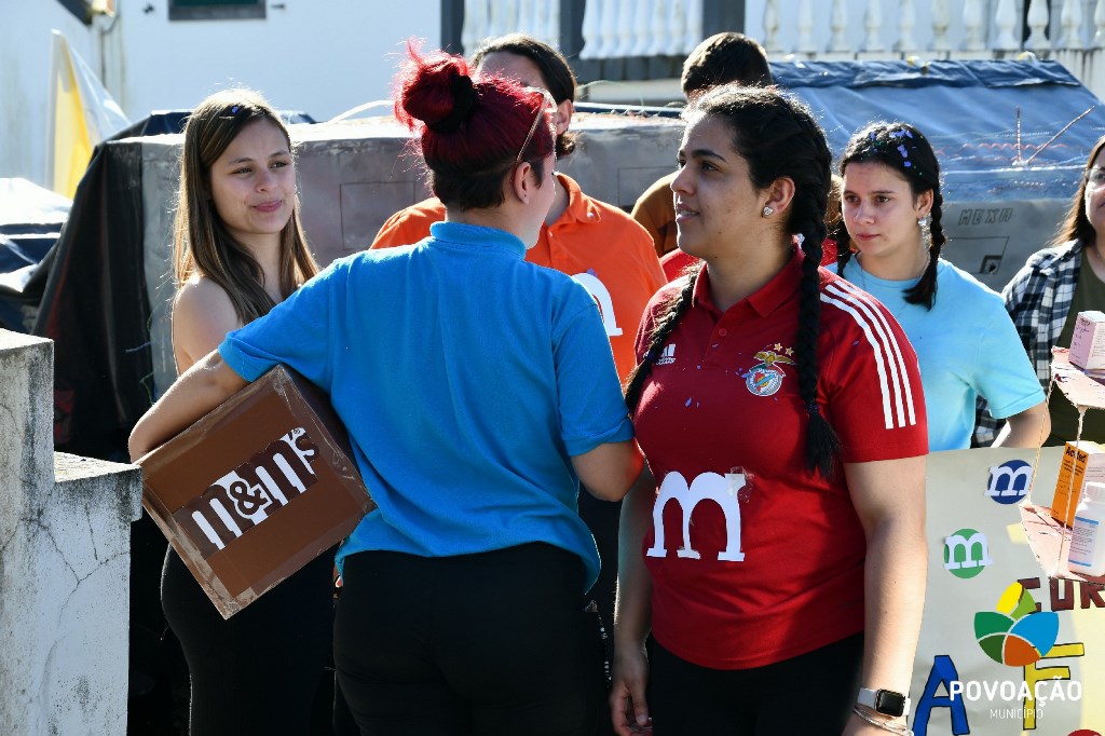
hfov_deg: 20.6
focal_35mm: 99
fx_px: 3038
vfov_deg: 13.8
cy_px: 368
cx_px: 552
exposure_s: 1/250
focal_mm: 66
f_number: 6.3
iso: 200
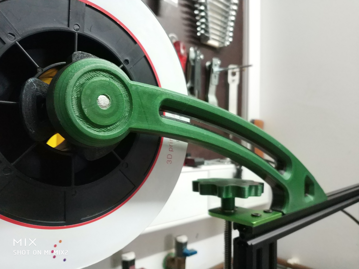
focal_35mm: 32
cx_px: 180
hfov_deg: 56.8
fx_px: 332
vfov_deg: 44.2
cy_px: 134
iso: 637
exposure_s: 1/17
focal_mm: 4.5
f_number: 2
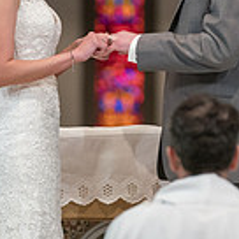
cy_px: 22
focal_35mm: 725
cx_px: 132
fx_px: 5663
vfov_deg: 2.4
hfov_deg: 2.4
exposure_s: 1/200
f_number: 2.8
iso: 2000
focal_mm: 200
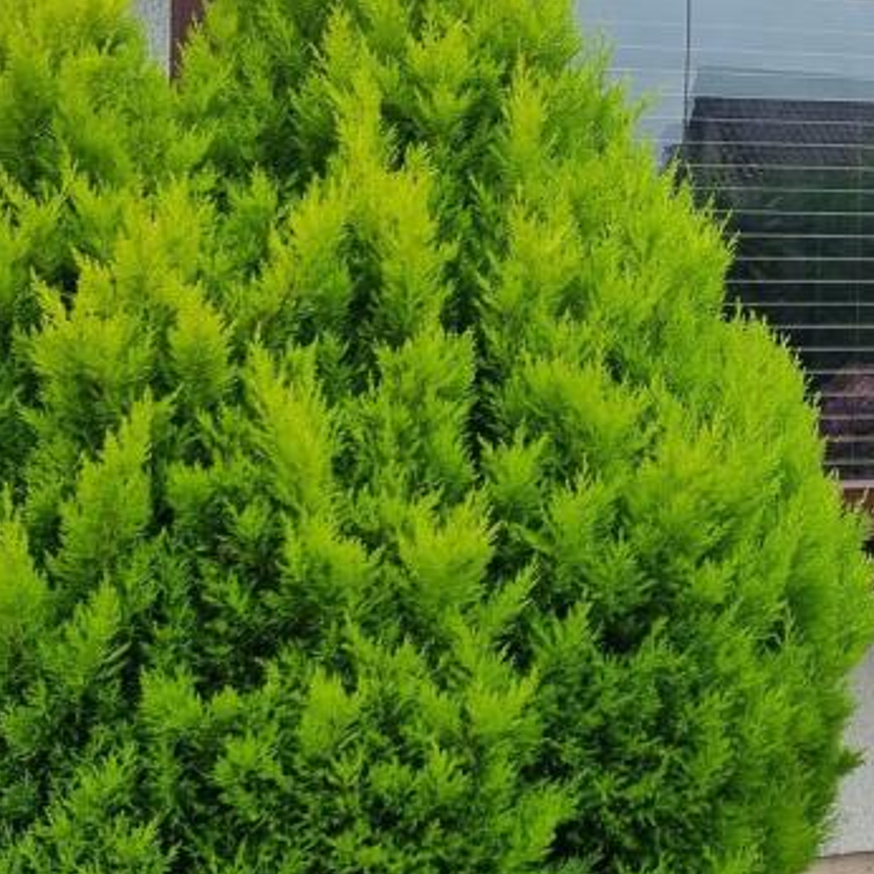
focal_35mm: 68
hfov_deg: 23.5
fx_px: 1942
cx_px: 1005
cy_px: 200
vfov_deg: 25.0
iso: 50
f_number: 1.8
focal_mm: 5.4
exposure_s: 1/1684
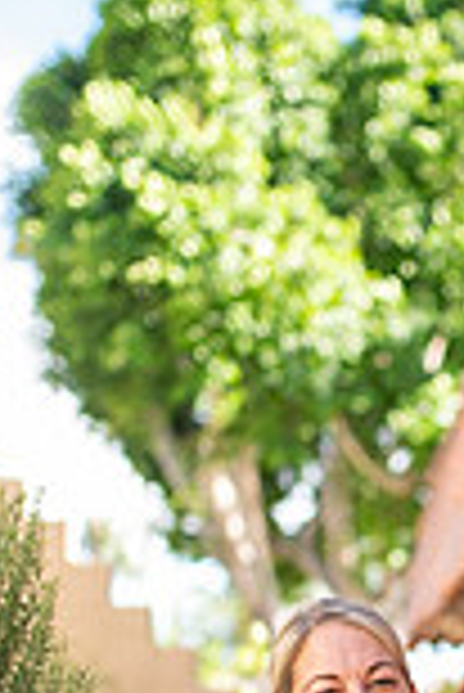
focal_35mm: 102
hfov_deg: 13.1
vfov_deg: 19.3
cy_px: 738
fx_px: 1967
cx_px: 534
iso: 400
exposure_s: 1/2500
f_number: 1.4
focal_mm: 35
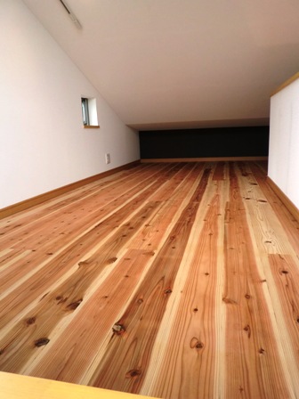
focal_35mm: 26
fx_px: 299
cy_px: 200
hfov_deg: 53.1
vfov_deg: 67.3
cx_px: 150
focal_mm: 4.7
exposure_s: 1/80
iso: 50
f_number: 2.8
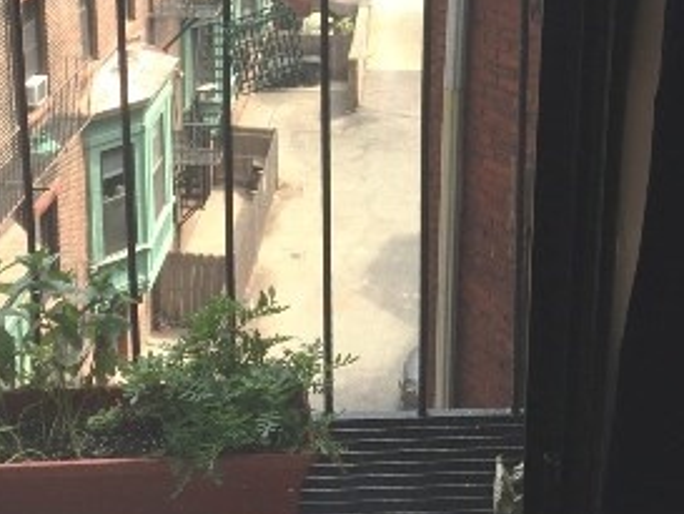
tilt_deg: -12.9
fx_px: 1028
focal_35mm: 52
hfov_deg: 36.5
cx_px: 242
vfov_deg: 26.1
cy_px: -38
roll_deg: +0.9
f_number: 2.2
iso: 32
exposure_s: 1/444
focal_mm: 4.15
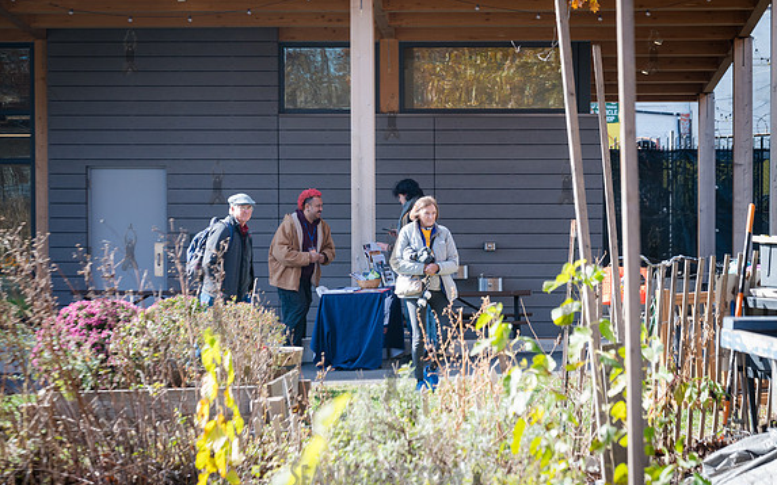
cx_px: 391
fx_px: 2075
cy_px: 247
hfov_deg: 21.2
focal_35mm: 98
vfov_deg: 13.3
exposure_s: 1/320
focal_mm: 94
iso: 1000
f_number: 5.6
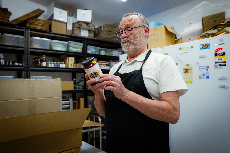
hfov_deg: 63.7
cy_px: 76
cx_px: 115
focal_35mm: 29
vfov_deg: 45.0
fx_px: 185
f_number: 4
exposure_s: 1/160
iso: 800
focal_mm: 29
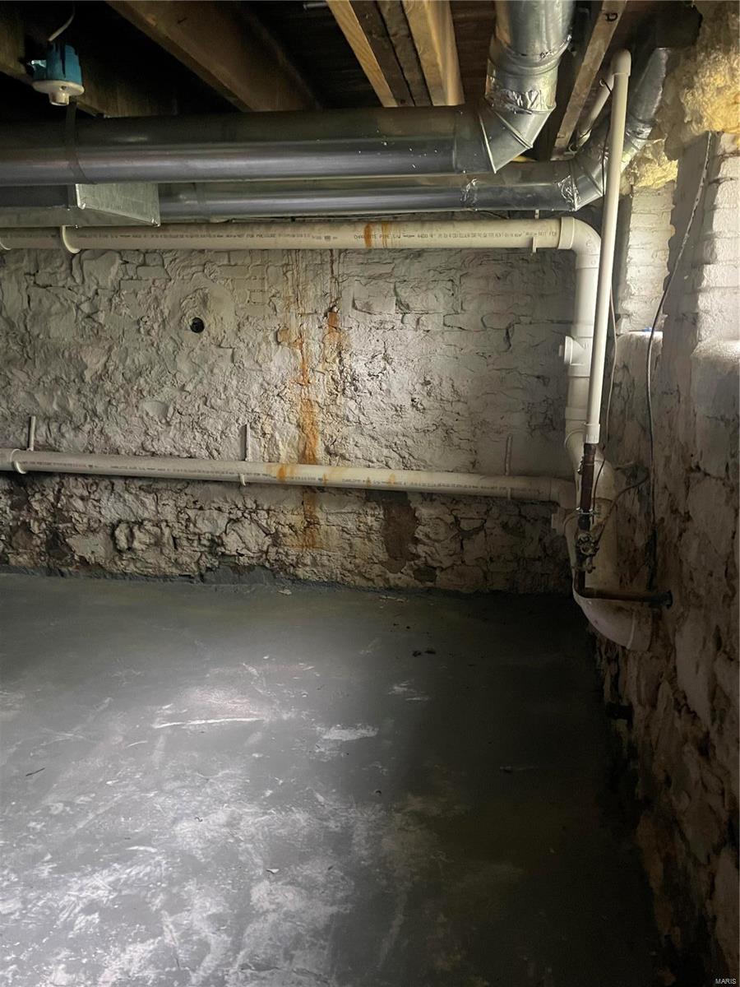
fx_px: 741
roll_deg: -1.3
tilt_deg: -12.7
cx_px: 370
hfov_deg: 53.1
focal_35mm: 26
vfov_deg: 67.3
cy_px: 494
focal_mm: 5.1
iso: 800
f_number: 1.6
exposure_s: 1/30
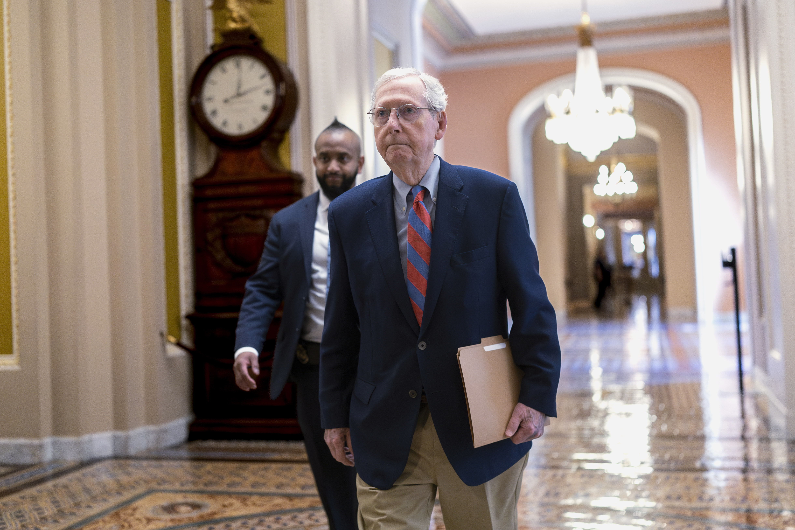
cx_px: 366
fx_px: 950
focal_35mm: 43
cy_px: 237
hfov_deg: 45.4
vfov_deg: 31.2
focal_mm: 35
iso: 4000
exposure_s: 1/400
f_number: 1.4
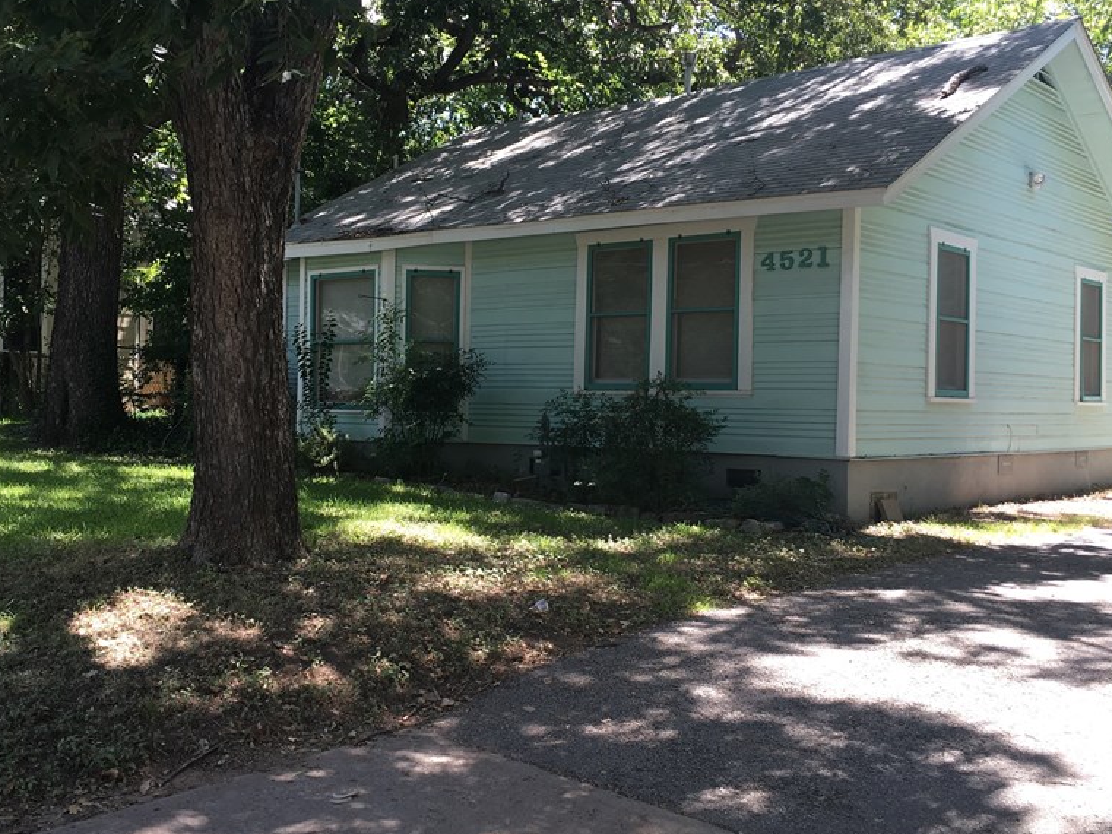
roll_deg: -1.2
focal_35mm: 39
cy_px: 400
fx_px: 1253
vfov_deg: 36.8
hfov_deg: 47.8
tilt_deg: +0.6
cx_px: 498
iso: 25
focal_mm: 4.15
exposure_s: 1/149
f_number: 2.2
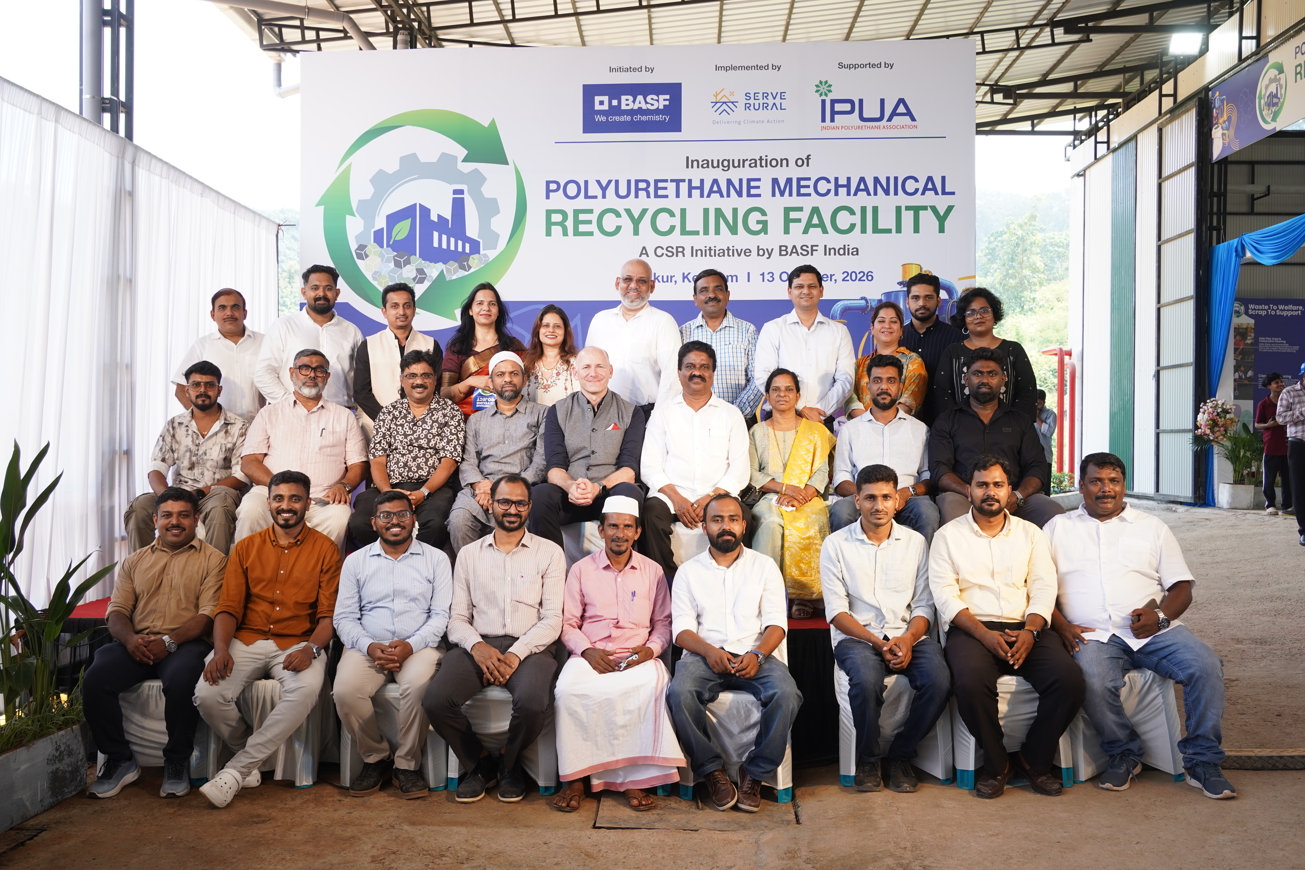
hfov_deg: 54.4
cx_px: 652
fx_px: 1269
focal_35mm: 35
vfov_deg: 37.9
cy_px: 435
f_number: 7.1
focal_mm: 35
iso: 500
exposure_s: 1/125
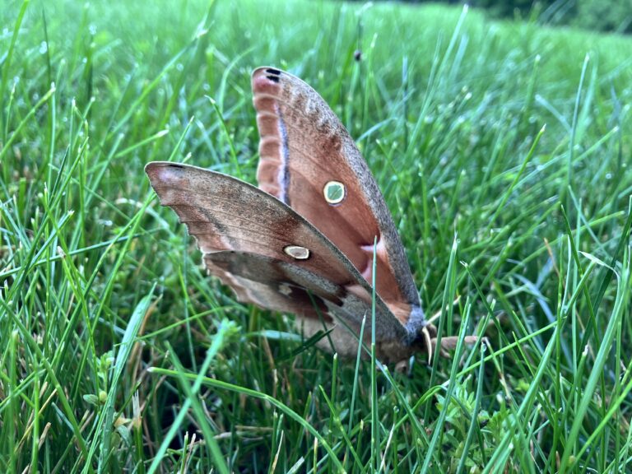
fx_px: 511
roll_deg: -6.0
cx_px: 316
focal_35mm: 28
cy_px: 237
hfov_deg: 63.4
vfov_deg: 49.7
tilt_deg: -21.8
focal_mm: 3.99
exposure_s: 1/121
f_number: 1.8
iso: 32
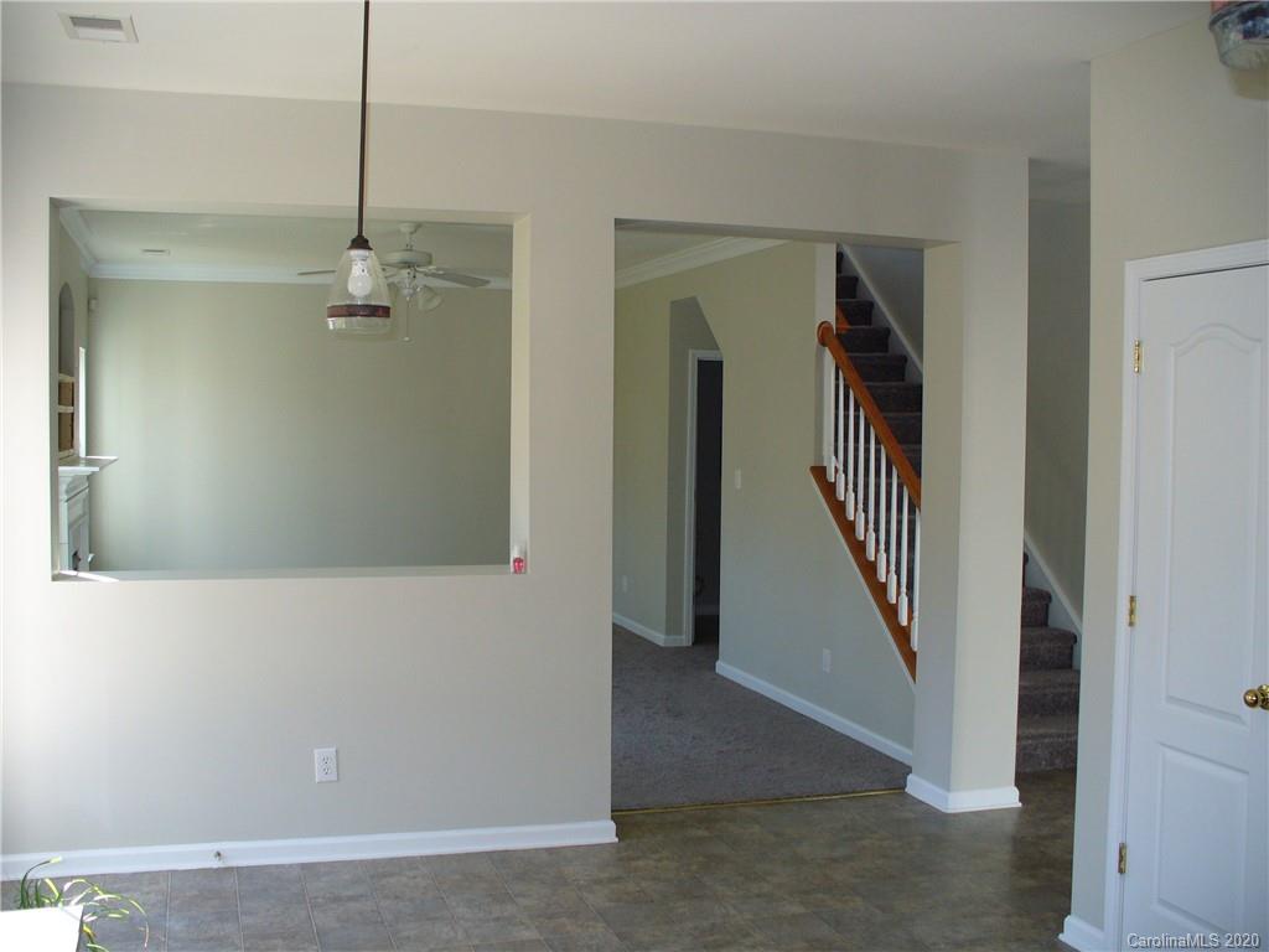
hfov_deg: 50.1
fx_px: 1356
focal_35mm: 37
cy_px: 476
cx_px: 634
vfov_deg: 38.7
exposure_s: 1/60
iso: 100
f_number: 2.8
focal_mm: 6.1
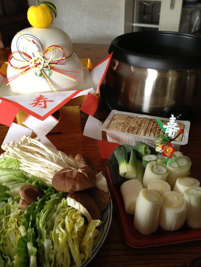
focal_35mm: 35
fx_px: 271
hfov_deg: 40.7
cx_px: 100
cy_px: 134
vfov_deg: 52.6
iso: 160
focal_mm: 4.28
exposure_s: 1/20
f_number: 2.4
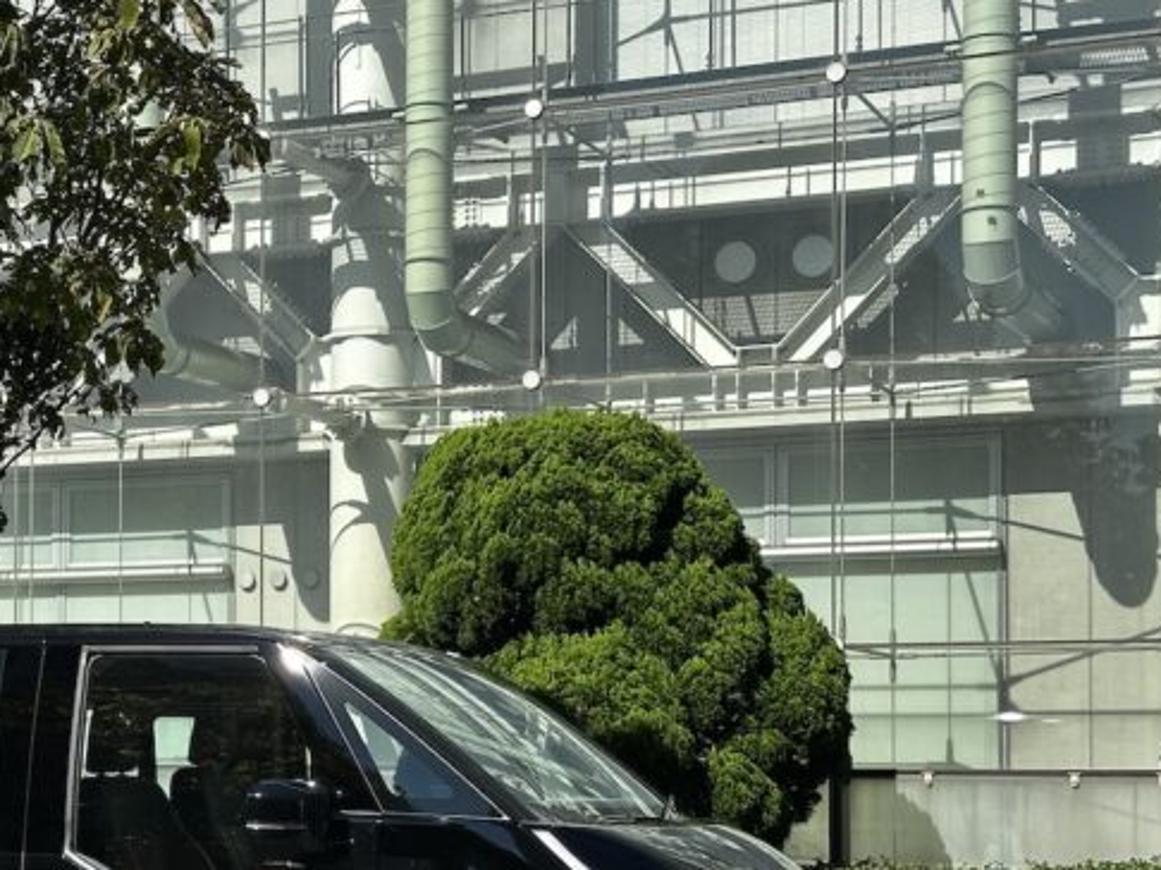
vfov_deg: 18.0
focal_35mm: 81
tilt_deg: +1.1
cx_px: 205
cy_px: 687
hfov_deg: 23.7
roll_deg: +0.0
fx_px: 2715
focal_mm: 6.86
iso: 64
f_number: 1.78
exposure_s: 1/2070
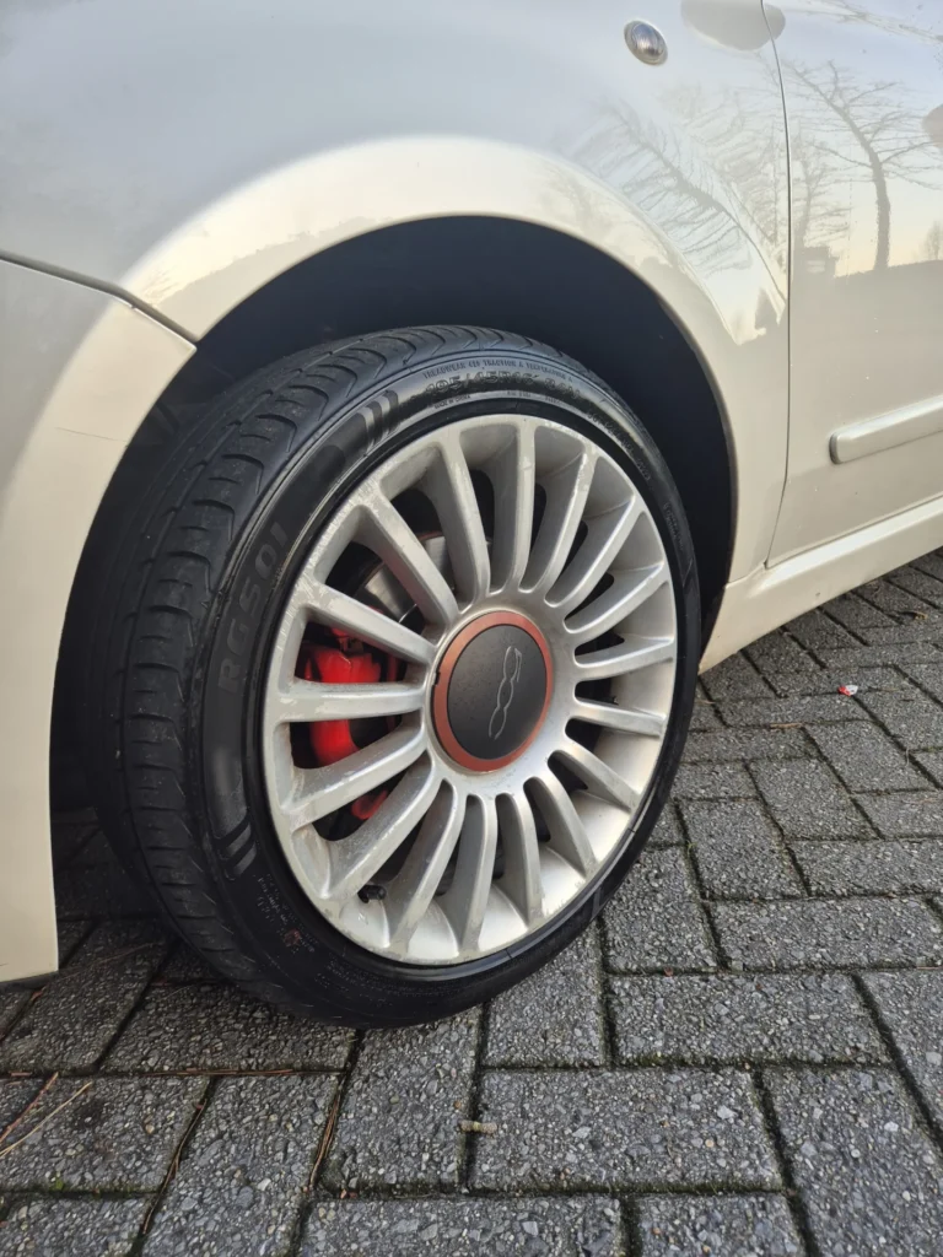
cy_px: 628
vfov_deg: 73.9
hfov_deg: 58.9
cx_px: 472
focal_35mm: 23
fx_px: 835
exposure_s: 1/180
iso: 80
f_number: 1.8
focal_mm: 5.4
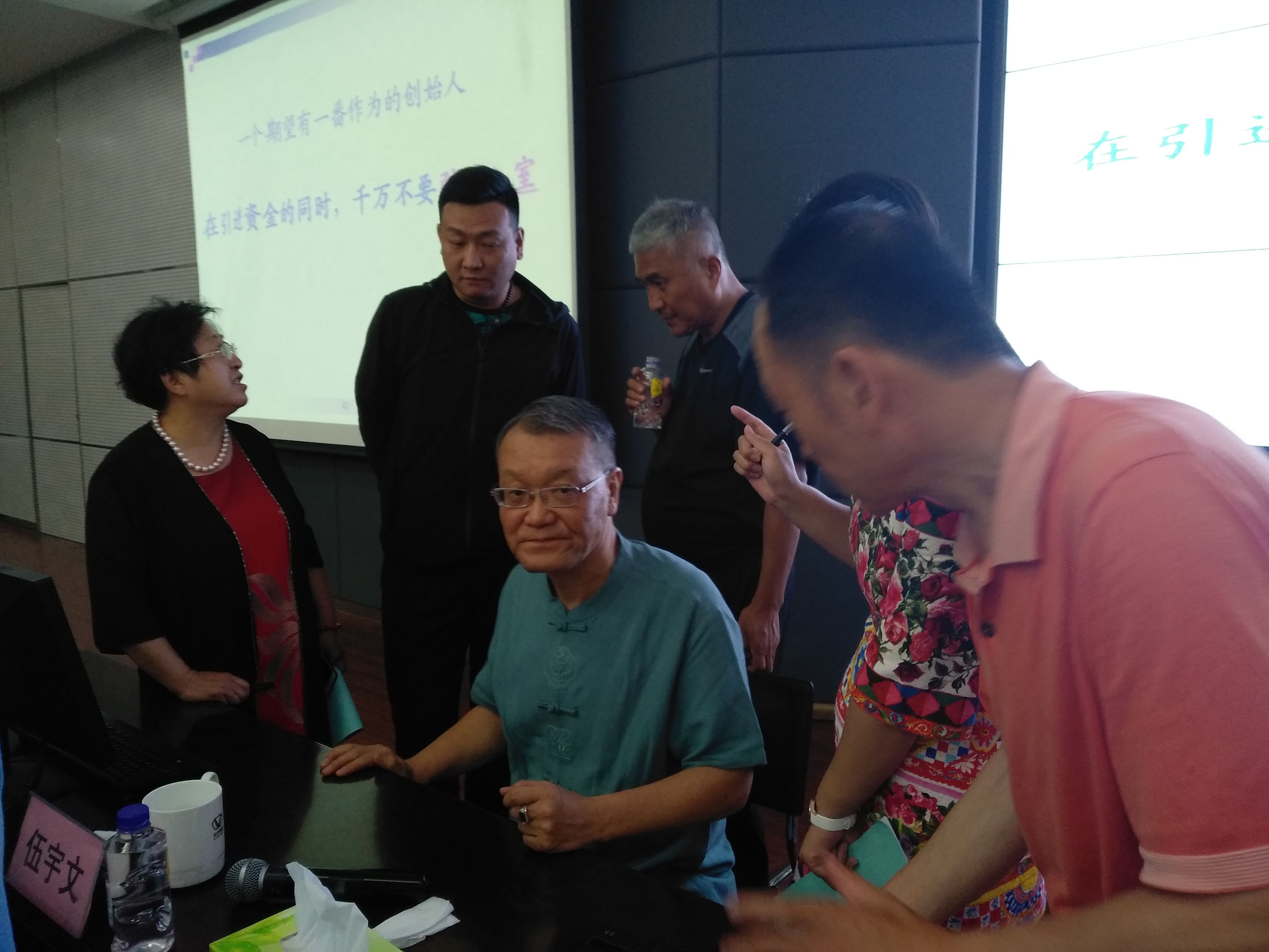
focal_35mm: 26
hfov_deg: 67.3
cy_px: 476
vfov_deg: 53.1
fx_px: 953
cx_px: 634
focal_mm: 3.82
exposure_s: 1/33
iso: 400
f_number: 2.2
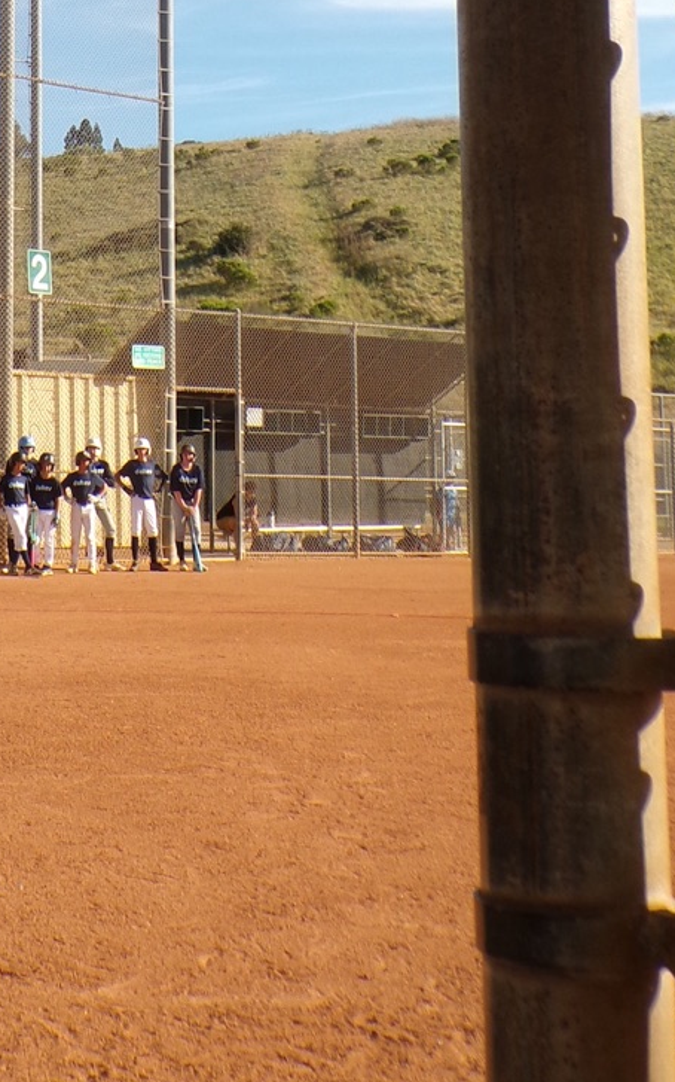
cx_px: -63
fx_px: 2062
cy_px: 155
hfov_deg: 17.9
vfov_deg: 28.5
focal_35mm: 70
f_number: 4.8
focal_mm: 5.8
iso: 100
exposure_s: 1/400
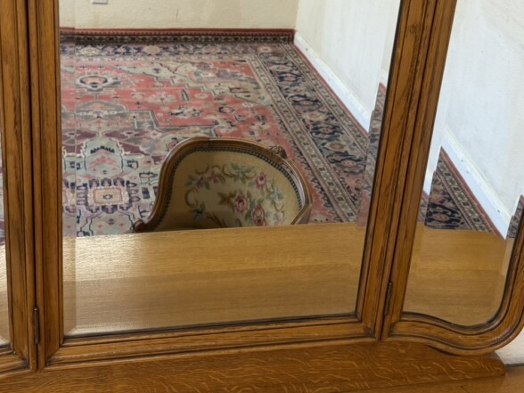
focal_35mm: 49
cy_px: 66
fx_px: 742
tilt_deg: -20.0
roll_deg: -4.4
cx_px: 250
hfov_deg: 38.9
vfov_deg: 28.9
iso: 125
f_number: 1.78
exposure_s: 1/100
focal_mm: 6.76
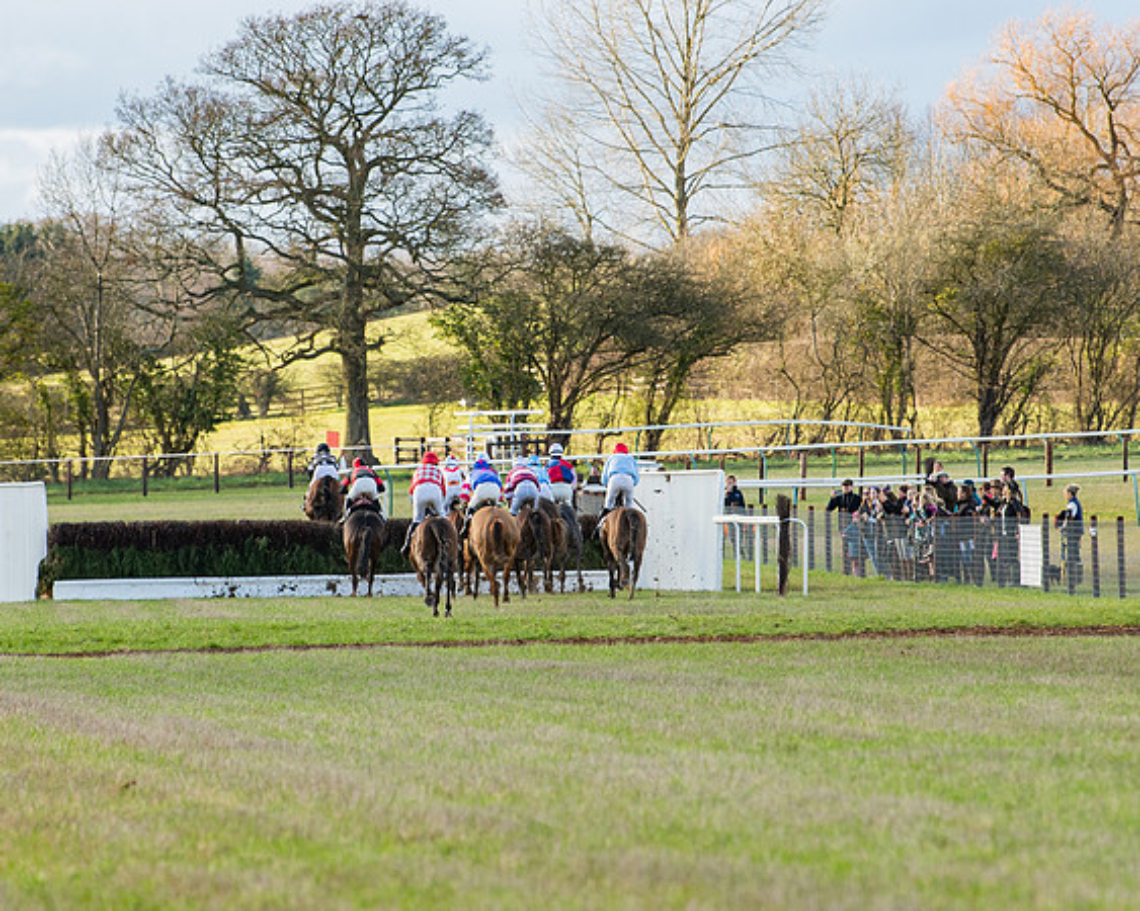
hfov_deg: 5.2
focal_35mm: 369
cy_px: 434
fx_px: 12452
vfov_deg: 4.2
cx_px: 532
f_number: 4
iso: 640
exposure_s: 1/1250
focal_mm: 200
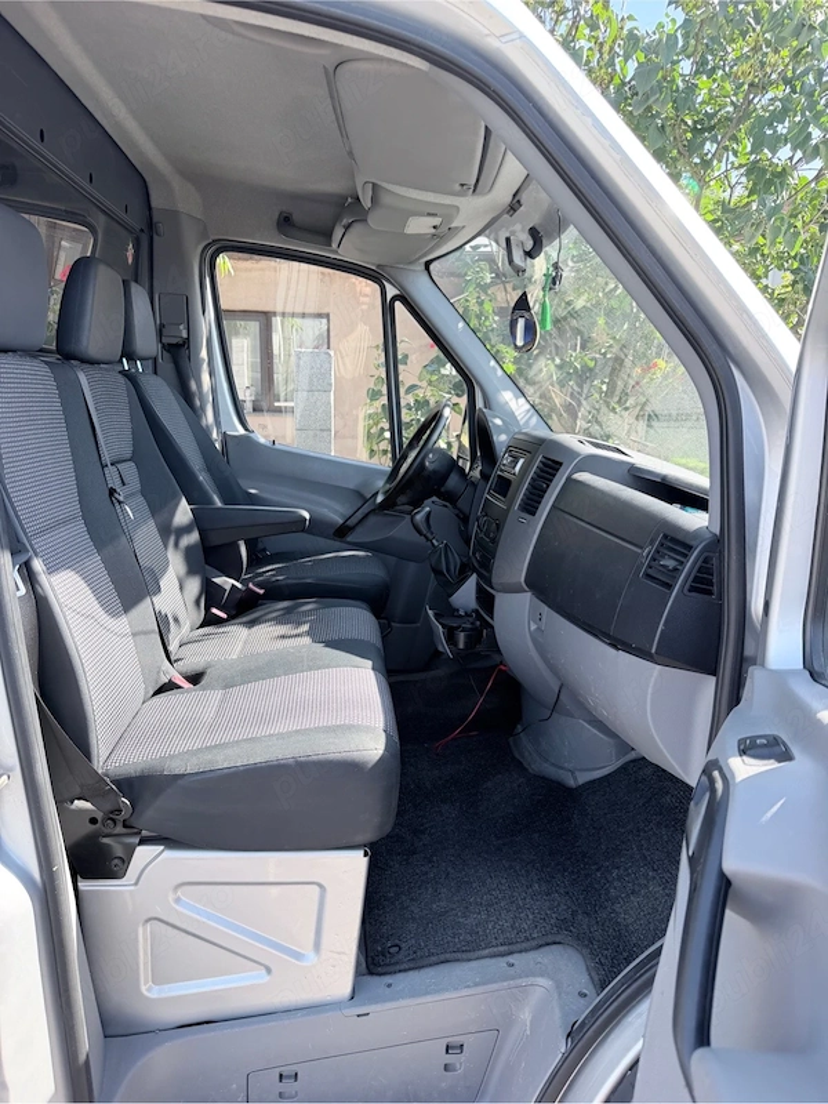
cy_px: 552
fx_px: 765
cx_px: 414
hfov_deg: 56.8
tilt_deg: -14.8
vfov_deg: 71.6
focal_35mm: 24
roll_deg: -1.7
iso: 80
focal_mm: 6.76
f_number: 1.78
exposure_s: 1/423
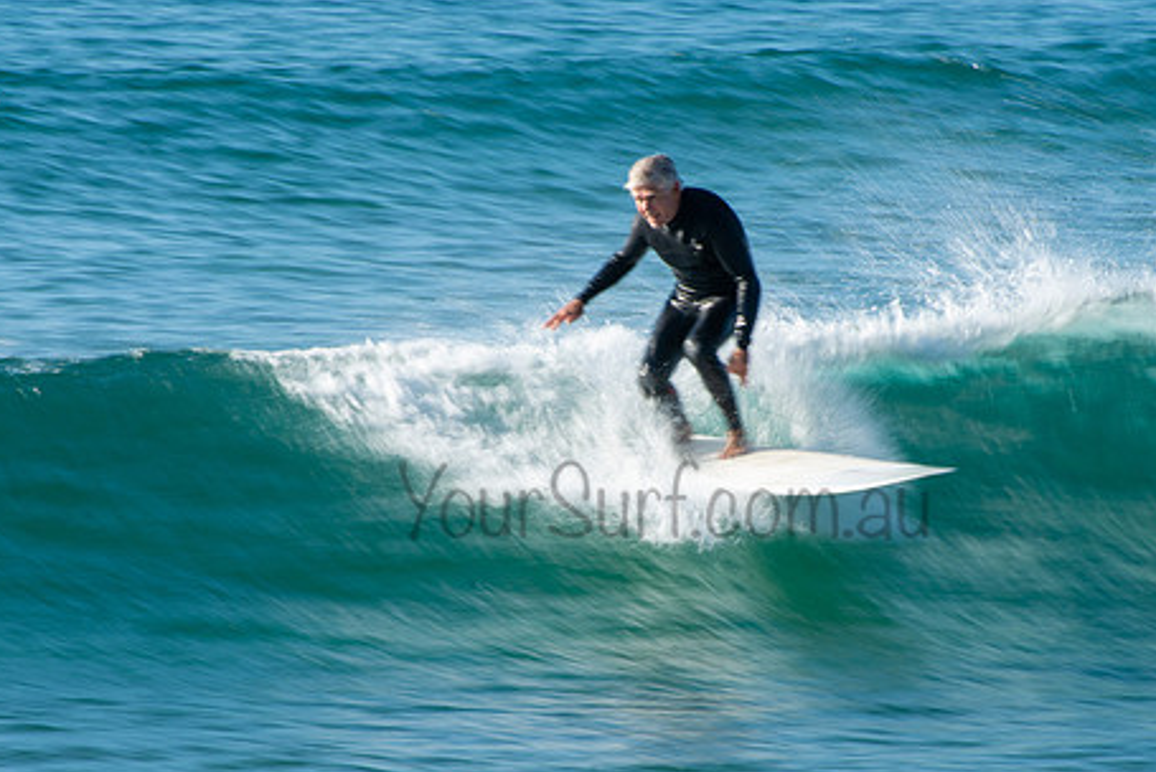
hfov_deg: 2.7
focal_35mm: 765
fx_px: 24580
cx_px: 661
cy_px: 479
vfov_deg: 1.8
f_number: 22
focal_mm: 400
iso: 100
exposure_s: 1/20
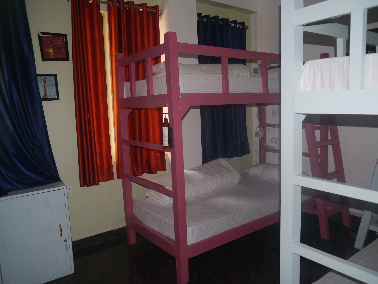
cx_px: 189
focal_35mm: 28
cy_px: 142
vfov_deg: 49.8
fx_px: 306
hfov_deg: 63.4
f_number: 3.5
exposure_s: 1/60
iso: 160
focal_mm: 14
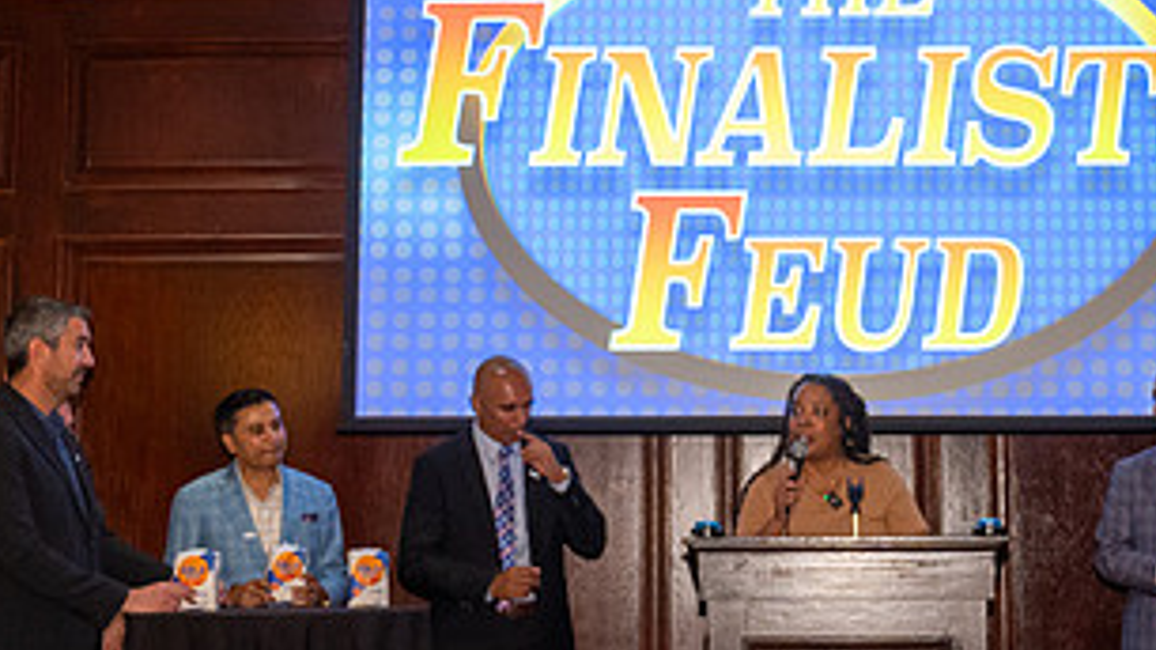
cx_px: 785
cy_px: 298
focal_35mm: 69
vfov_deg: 17.5
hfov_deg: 30.3
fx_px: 2115
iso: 2500
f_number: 4
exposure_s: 1/80
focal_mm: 29
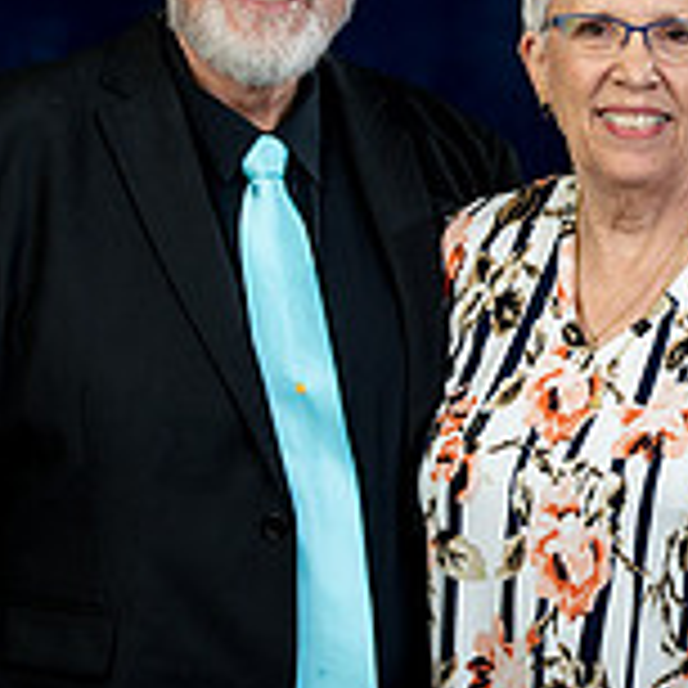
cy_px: 467
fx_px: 2833
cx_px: 935
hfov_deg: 13.3
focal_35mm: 126
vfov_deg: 13.8
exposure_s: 1/200
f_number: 4.5
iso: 200
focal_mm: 38
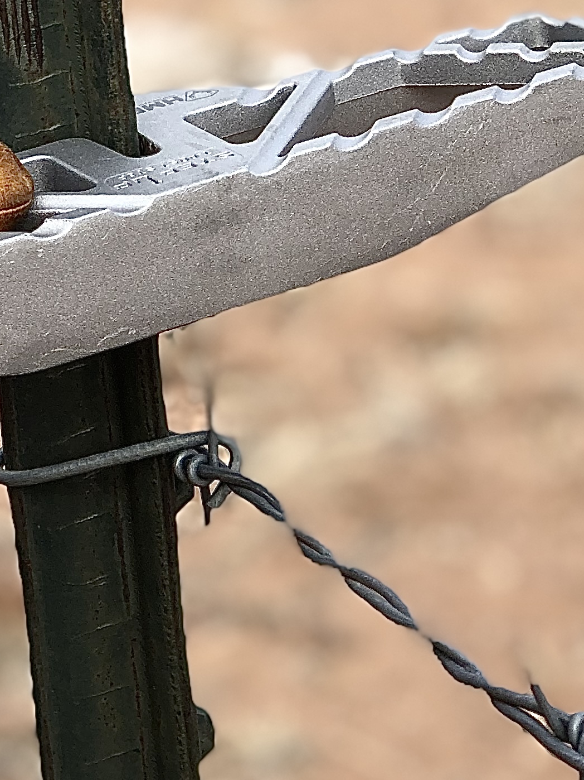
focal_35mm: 150
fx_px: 3375
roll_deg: +4.9
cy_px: 201
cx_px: -13
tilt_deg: -17.2
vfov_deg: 13.1
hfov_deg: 9.8
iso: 16
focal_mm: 6
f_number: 2.4
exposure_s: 1/397
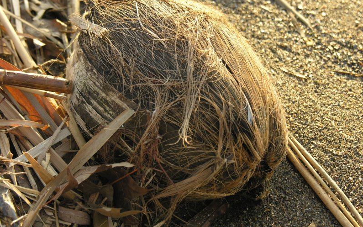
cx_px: 182
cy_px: 103
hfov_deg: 18.8
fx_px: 1098
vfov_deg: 11.8
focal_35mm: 111
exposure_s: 1/86
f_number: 3.7
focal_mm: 26.5
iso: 50
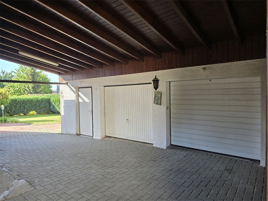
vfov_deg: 58.9
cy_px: 100
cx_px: 134
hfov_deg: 73.9
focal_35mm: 23
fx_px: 178
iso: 12
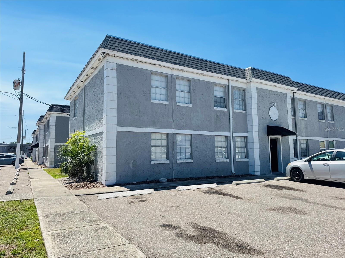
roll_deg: +0.2
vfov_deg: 56.8
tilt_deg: +5.5
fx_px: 239
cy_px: 129
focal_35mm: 24
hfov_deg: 71.6
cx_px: 172
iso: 80
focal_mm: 6.76
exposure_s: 1/2959
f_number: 1.78
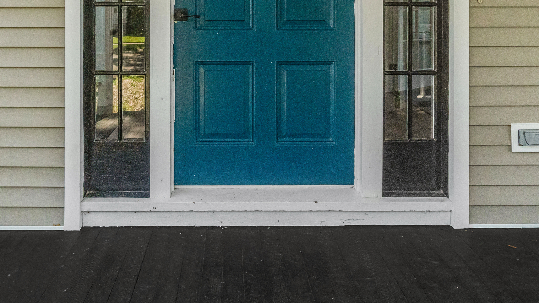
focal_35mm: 31
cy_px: 0
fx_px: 442
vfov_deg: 34.4
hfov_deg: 62.3
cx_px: 223
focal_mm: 11
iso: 2000
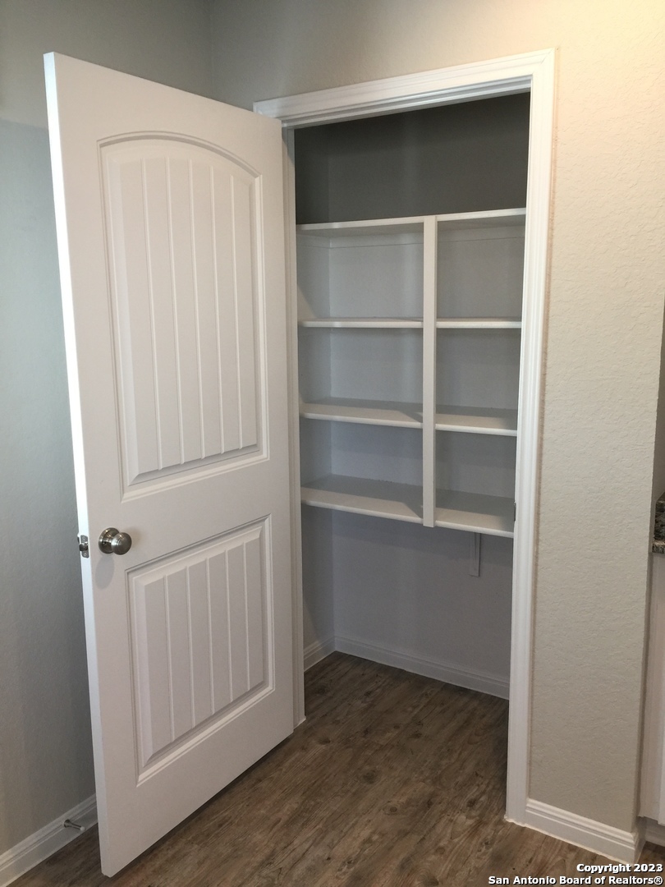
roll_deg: +0.0
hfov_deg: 48.2
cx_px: 332
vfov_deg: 61.7
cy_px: 444
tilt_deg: -8.9
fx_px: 743
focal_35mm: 29
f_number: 2.2
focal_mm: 4.15
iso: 40
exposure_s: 1/30
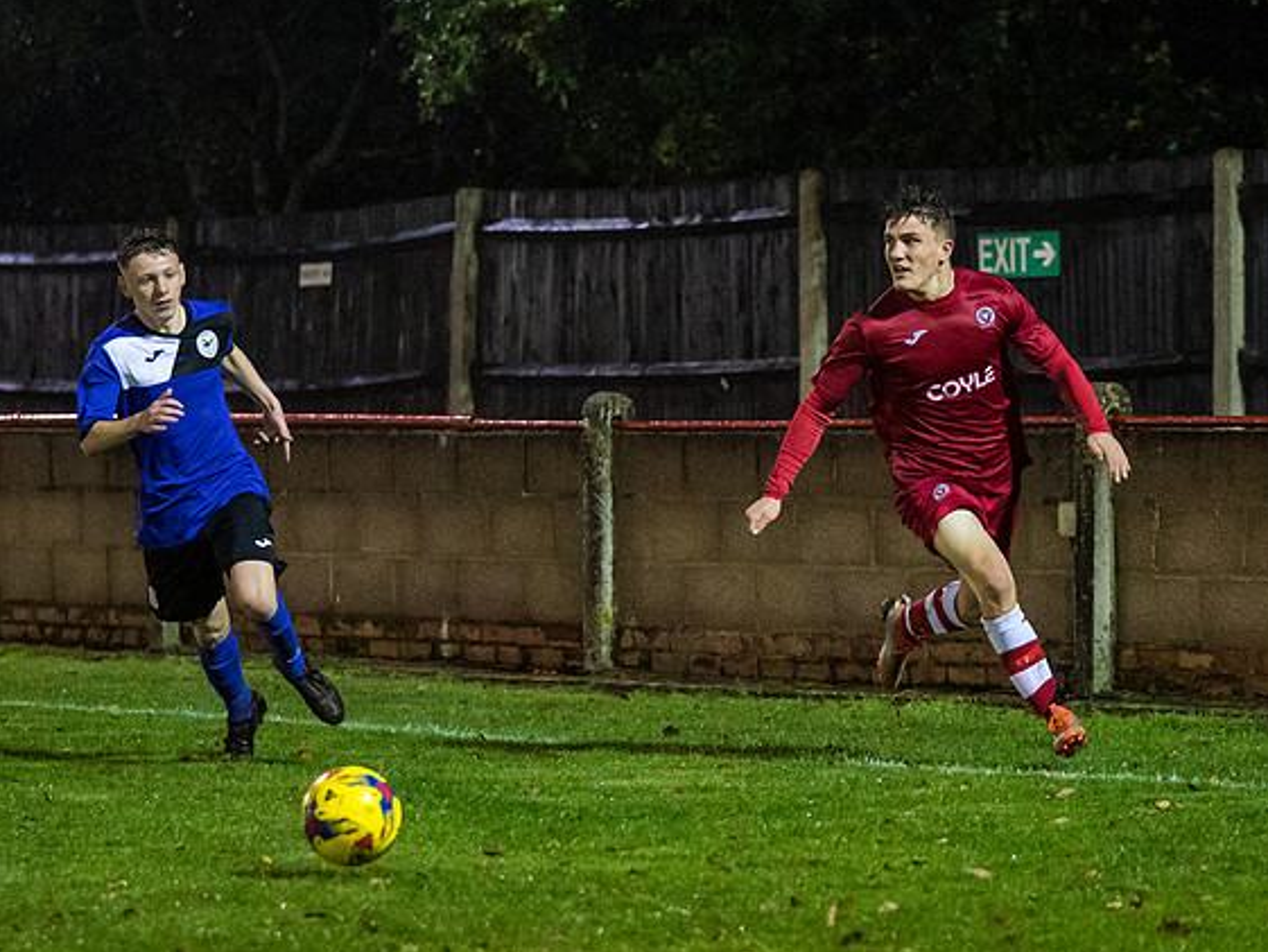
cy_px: 424
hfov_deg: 10.0
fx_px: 7254
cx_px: 861
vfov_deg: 7.5
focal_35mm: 198
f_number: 2.8
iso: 6400
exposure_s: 1/1250
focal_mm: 101
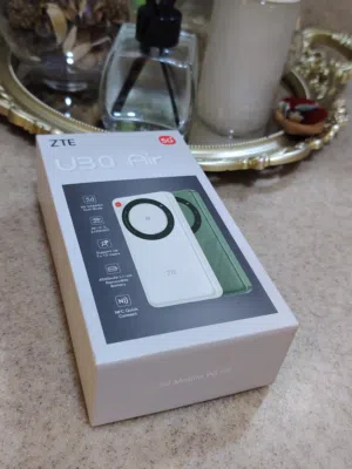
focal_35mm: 37
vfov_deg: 50.1
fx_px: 502
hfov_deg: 38.7
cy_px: 234
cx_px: 176
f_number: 1.75
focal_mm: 5.25
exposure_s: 1/25
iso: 981
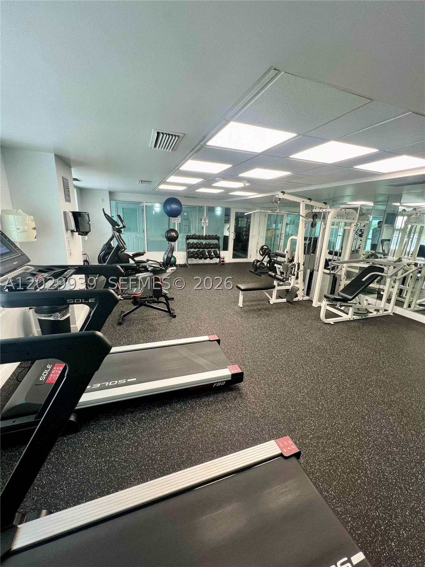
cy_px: 284
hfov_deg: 89.9
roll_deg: -1.9
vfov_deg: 106.2
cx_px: 212
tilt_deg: -14.8
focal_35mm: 13
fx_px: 213
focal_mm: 1.57
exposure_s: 1/120
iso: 160
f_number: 1.8
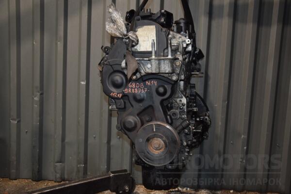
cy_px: 97
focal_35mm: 36
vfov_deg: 36.9
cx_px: 146
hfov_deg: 53.1
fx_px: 291
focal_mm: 24
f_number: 5
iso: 800
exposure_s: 1/60
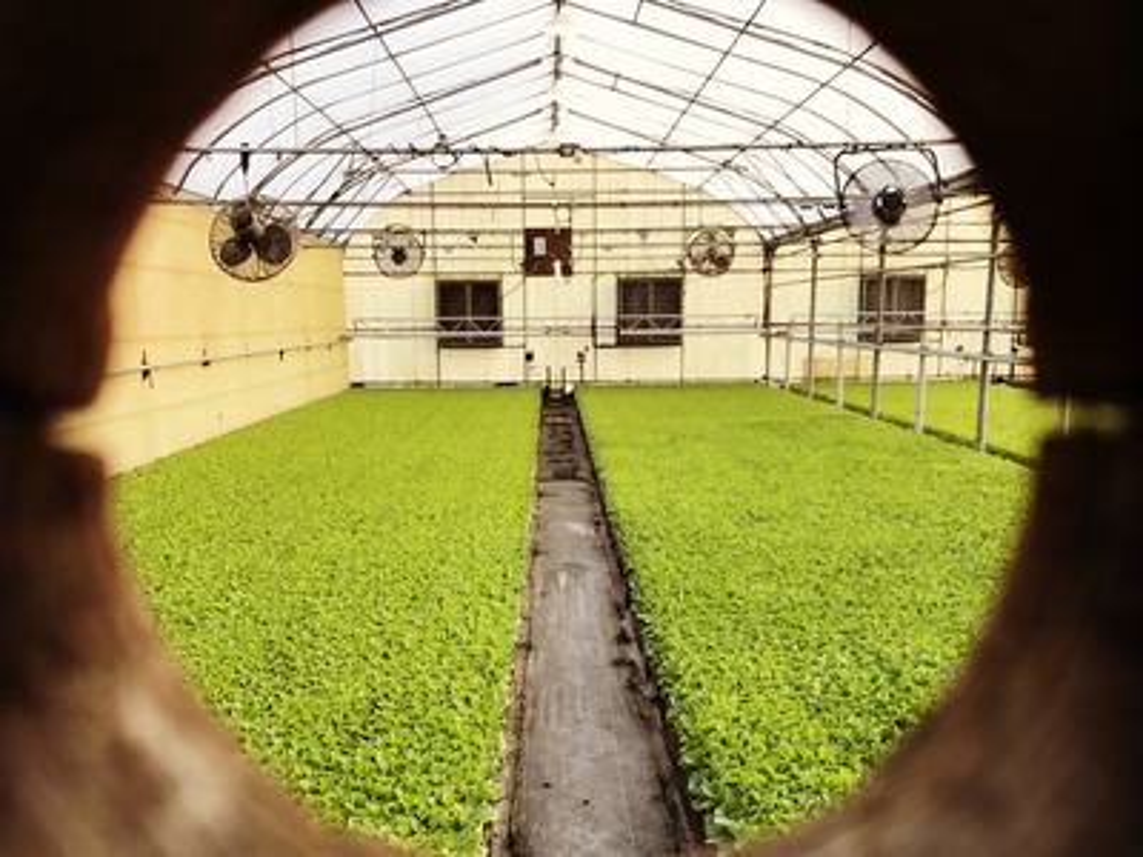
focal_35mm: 28
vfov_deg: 49.7
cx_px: 572
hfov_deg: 63.4
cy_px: 428
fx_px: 925
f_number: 1.8
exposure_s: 1/60
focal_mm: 3.99
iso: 25
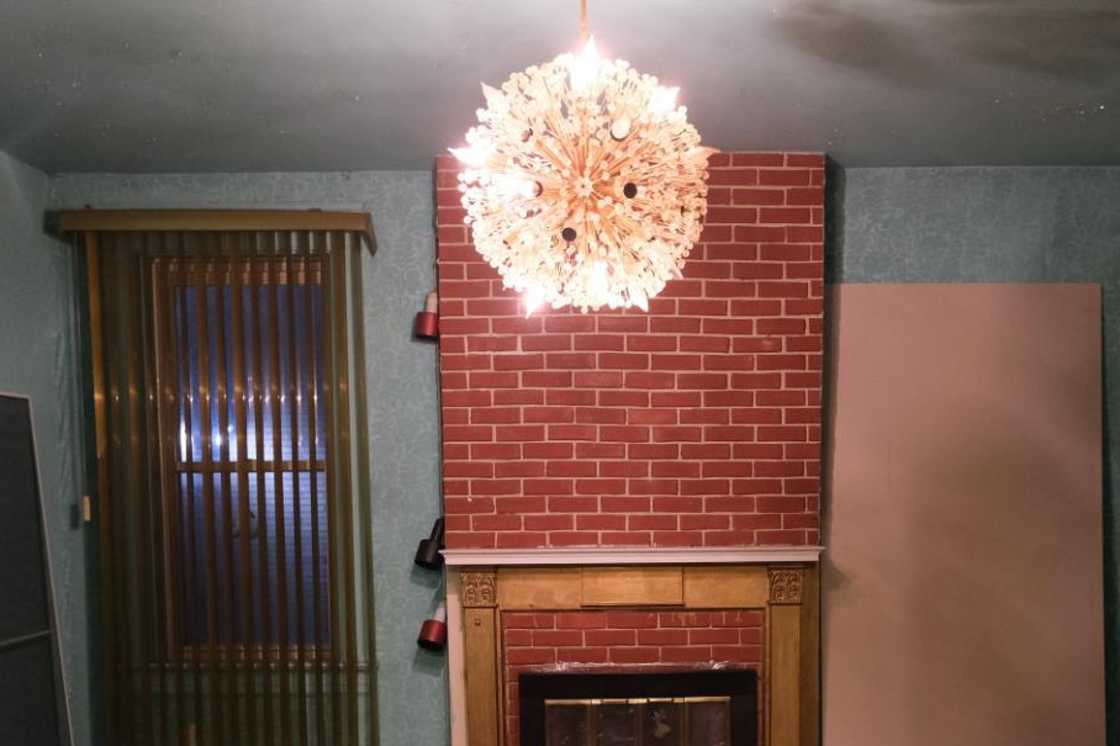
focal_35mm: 38
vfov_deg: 34.0
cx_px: 653
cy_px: 597
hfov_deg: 50.5
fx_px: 1182
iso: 2500
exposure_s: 1/30
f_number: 3.5
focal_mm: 15
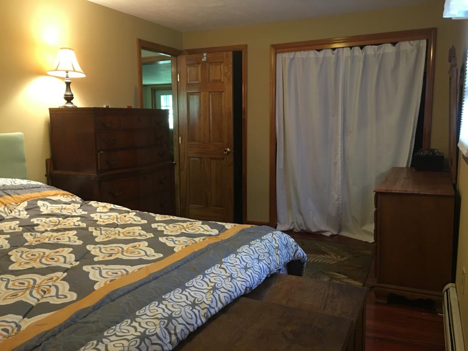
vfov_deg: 48.2
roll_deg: -0.3
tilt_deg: -6.5
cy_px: 176
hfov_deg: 61.7
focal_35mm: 29
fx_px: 392
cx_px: 234
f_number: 2.2
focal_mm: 4.15
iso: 80
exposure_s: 1/8
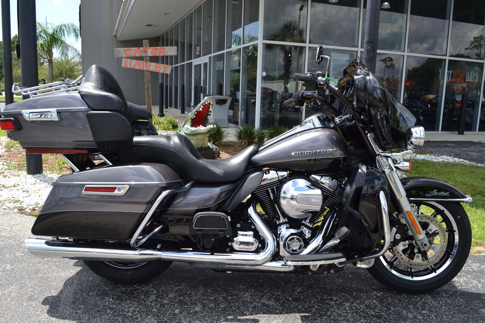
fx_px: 404
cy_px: 162
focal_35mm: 30
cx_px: 242
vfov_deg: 43.6
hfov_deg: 61.9
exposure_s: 1/200
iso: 100
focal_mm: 20
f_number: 7.1
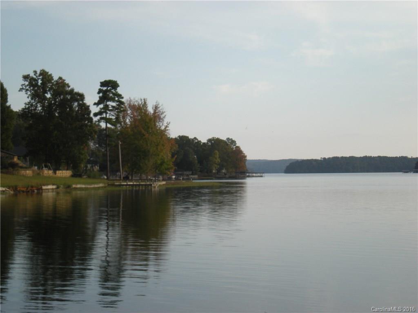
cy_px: 156
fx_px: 894
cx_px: 209
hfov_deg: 26.3
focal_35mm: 74
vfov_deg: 19.9
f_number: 6.5
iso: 89
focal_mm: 12.3
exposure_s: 1/299
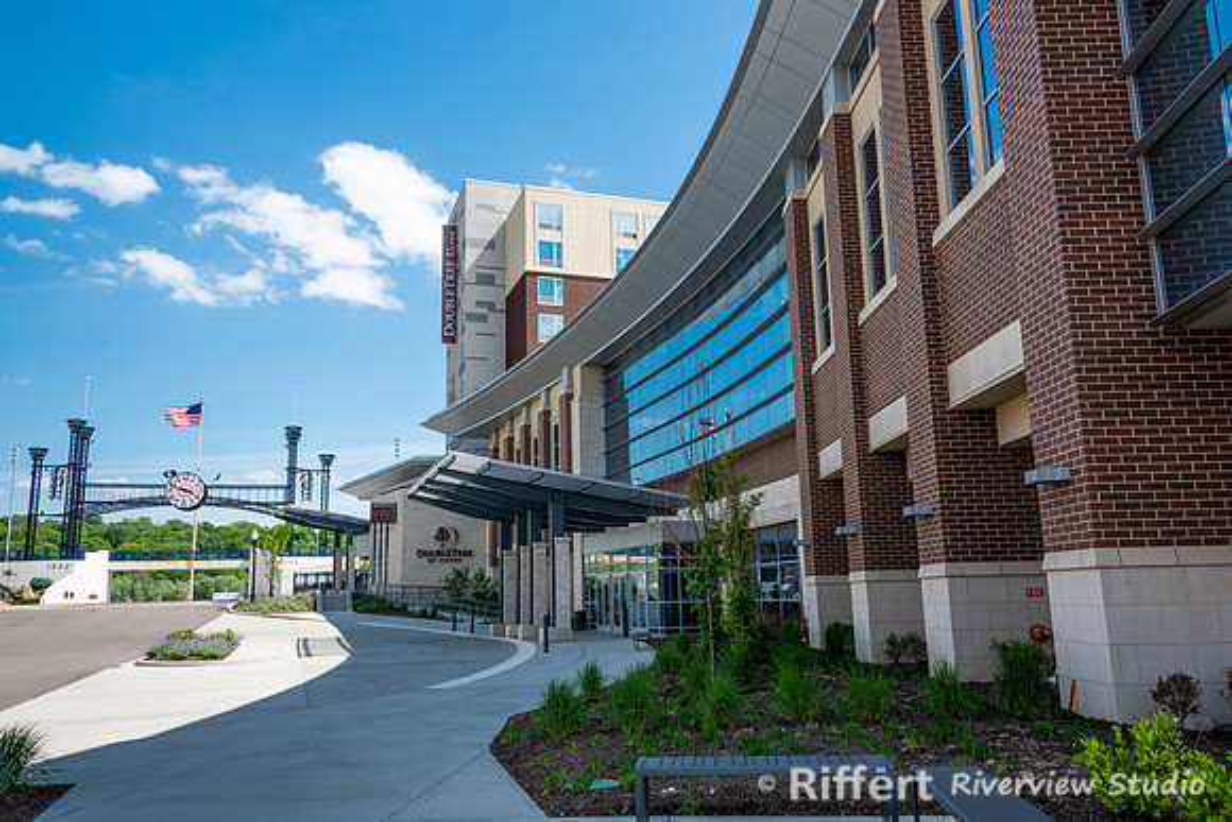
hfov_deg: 65.5
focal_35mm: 28
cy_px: 411
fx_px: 958
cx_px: 616
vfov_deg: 46.4
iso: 100
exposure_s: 1/125
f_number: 9
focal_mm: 28
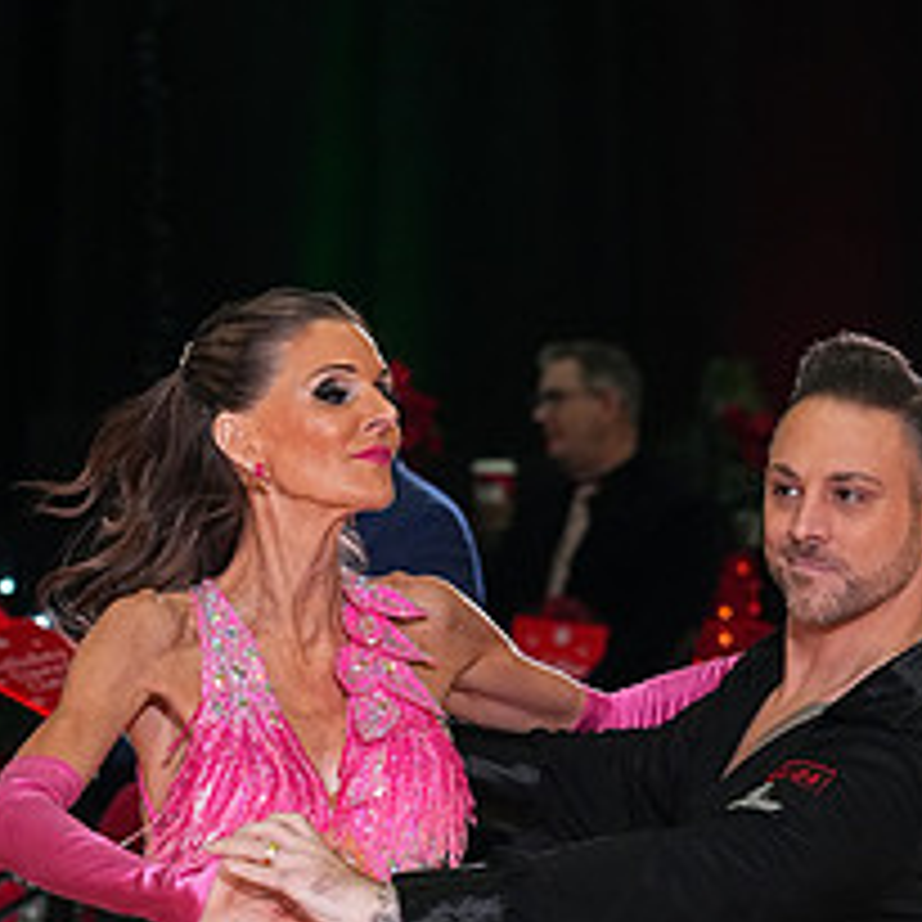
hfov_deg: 5.0
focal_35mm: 351
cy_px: 1259
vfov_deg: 5.0
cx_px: 457
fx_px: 10577
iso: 6400
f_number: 6.3
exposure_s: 1/320
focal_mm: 146
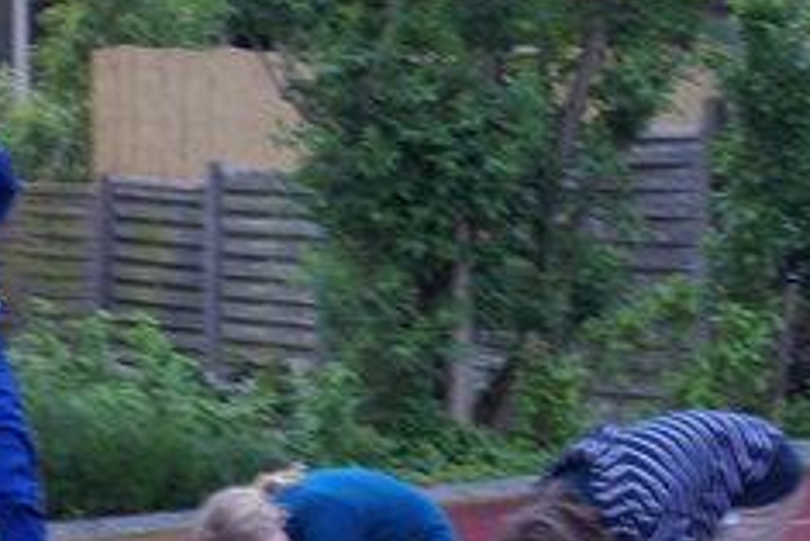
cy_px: 522
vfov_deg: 8.8
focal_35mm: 155
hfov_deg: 13.2
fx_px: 3493
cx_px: 279
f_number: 5.6
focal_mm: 45
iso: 400
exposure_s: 1/8
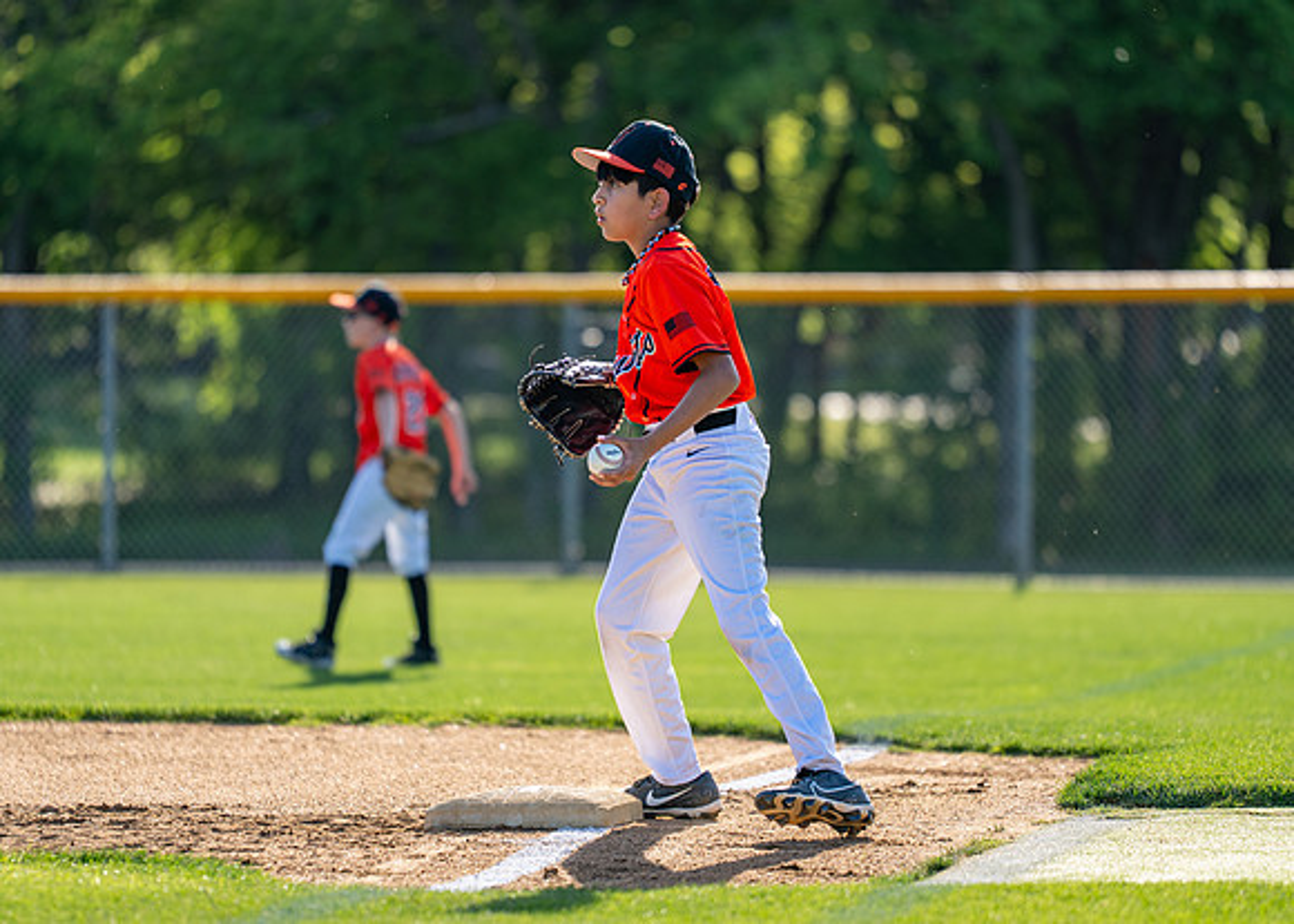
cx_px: 640
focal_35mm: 223
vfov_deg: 6.5
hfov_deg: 9.0
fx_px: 8180
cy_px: 515
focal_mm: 164
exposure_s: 1/800
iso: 100
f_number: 2.8
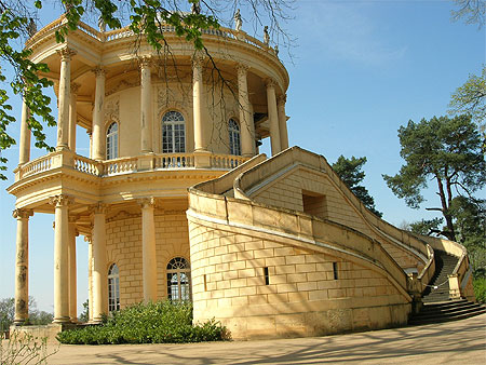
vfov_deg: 37.8
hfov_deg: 49.0
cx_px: 243
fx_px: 534
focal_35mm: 38
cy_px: 182
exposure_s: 1/442
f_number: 4.8
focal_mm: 7.8
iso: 64
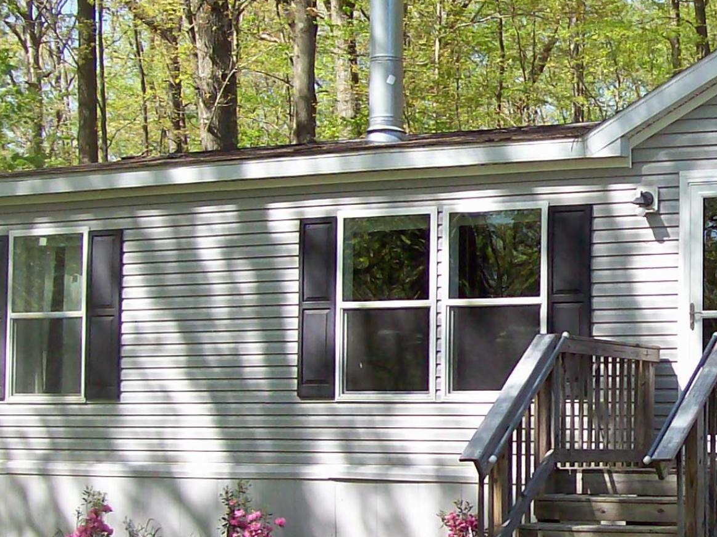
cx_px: 728
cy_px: 322
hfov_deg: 20.4
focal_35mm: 93
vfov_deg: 15.9
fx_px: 1926
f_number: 2.7
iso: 80
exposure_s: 1/563
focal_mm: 6
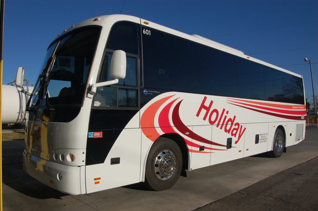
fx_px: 238
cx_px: 159
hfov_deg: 67.4
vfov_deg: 47.9
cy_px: 106
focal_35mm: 27
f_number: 11
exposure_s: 1/500
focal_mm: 18
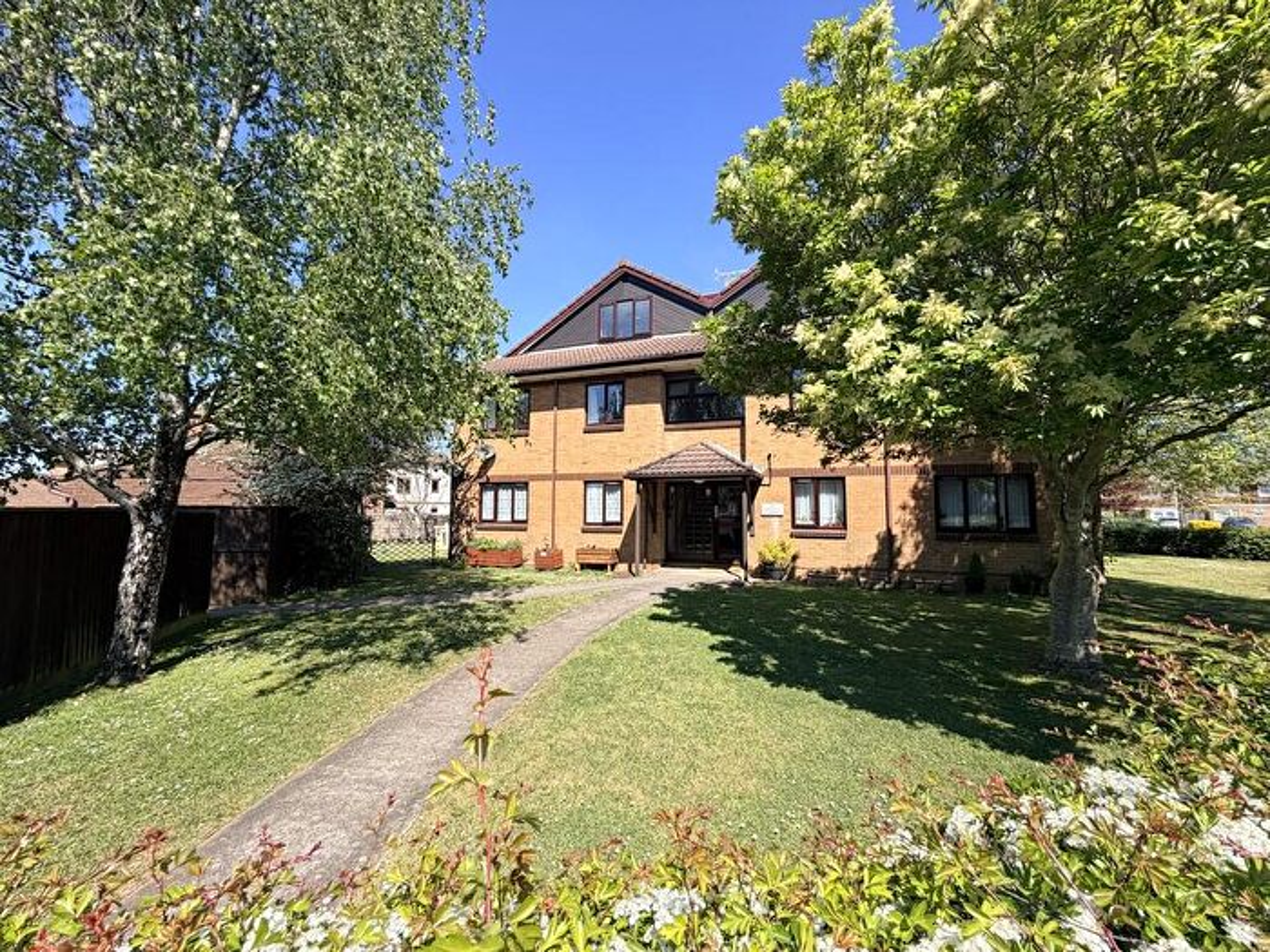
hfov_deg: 102.1
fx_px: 514
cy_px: 476
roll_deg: +0.2
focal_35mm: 14
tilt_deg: +4.4
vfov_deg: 85.7
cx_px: 635
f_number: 2.2
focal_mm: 2.22
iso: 40
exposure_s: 1/770
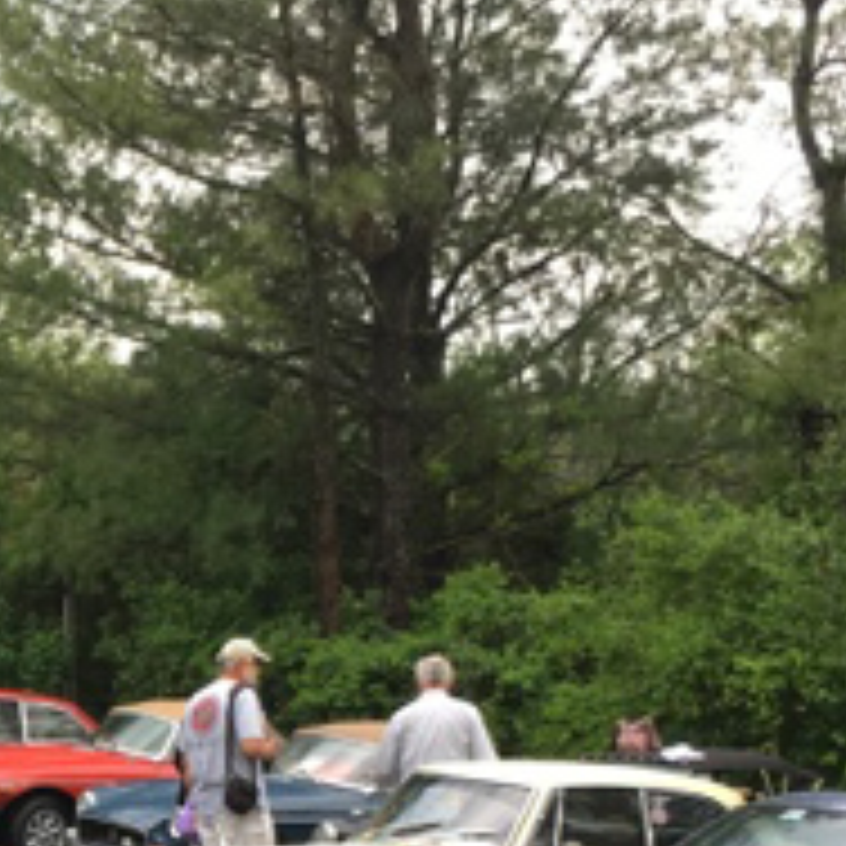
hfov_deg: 15.4
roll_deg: -0.1
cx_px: -153
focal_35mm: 109
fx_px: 3014
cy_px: 801
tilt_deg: -2.7
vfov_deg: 15.7
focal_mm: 4.15
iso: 25
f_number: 2.2
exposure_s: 1/120
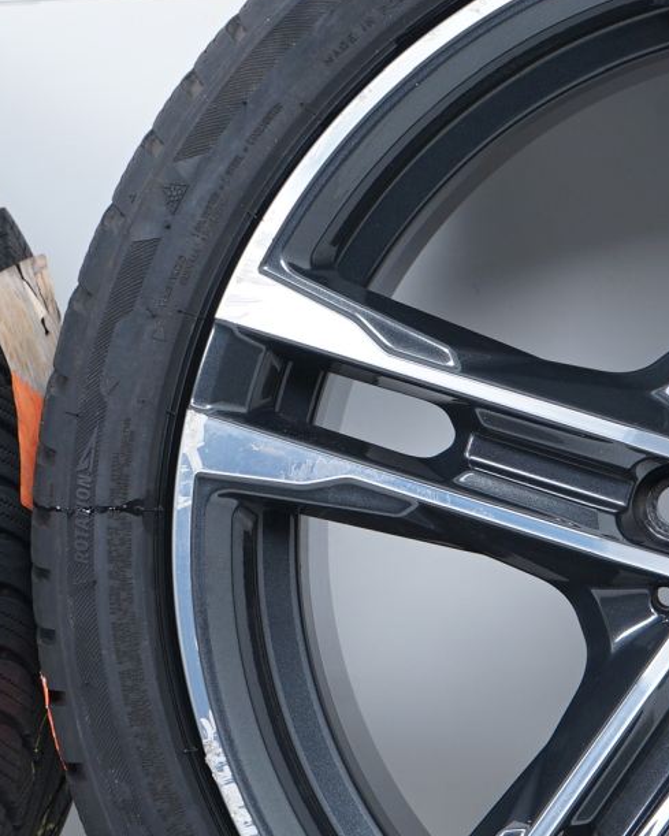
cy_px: 506
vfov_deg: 16.7
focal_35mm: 115
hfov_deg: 13.4
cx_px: 493
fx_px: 2846
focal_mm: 39
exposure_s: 1/100
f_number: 7.1
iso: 250
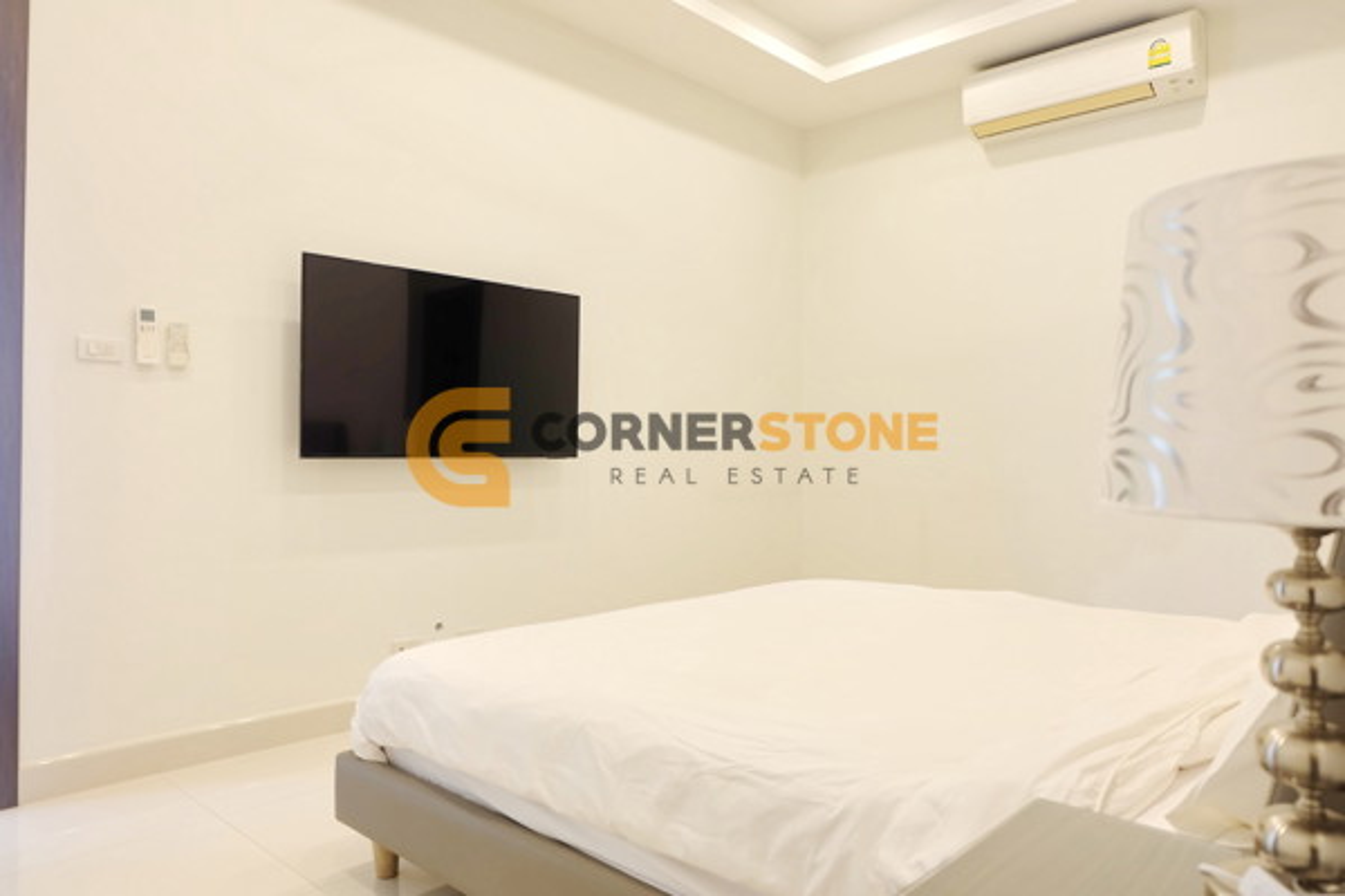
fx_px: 897
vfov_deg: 53.1
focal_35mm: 24
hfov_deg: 73.7
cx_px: 672
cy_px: 448
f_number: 3.5
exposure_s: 1/30
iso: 250
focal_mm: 16
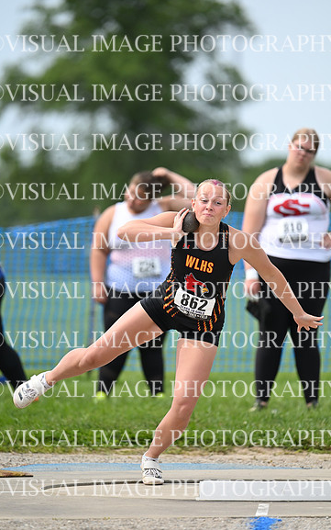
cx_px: 164
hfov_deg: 3.2
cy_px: 265
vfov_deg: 5.1
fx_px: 5913
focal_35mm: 410
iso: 500
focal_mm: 400
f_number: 4.5
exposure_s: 1/2500
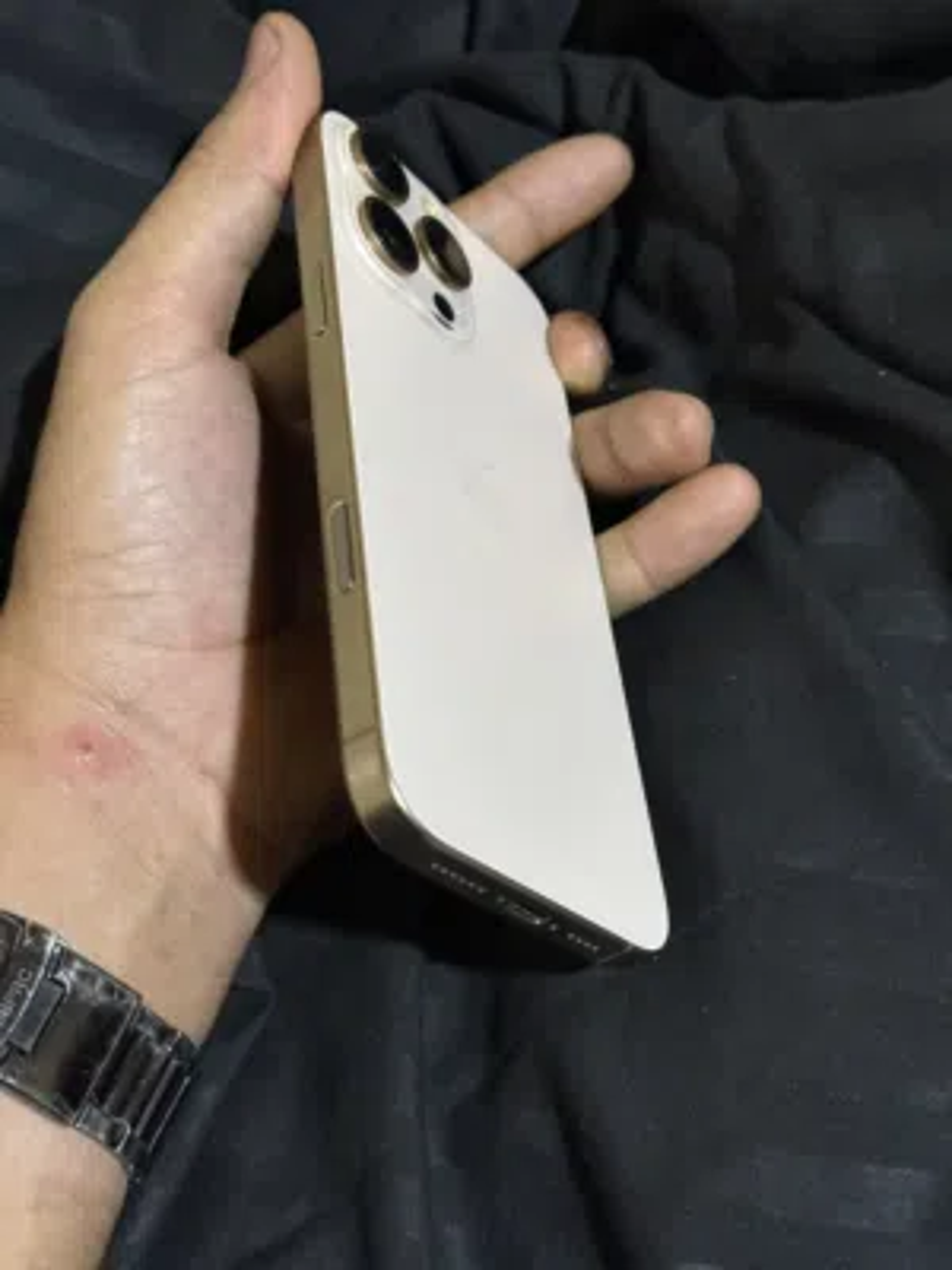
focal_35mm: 48
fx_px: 1760
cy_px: 635
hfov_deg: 30.3
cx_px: 476
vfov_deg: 39.7
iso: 400
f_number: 1.78
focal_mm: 6.76
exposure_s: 1/33
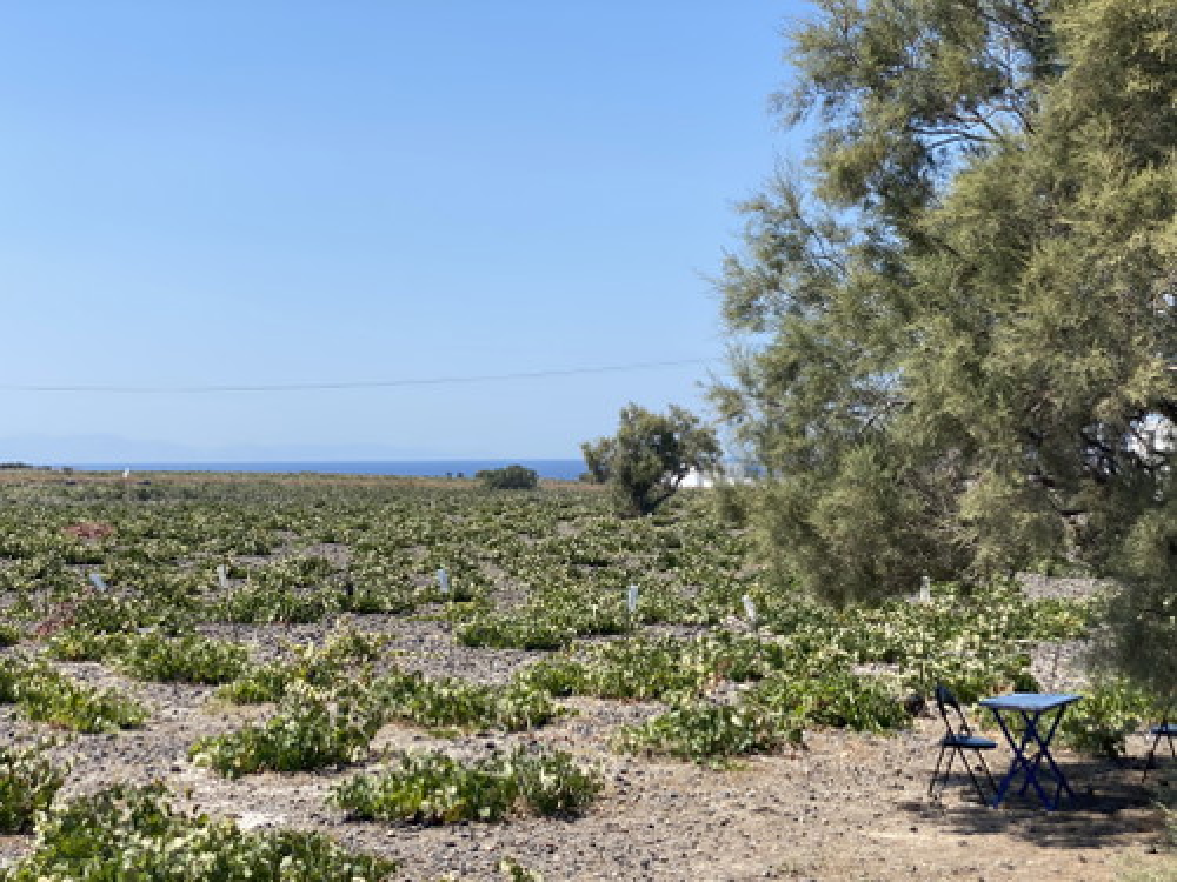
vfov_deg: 28.0
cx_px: 588
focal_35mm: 52
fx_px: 1768
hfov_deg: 36.8
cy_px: 441
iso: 20
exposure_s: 1/1712
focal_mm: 6
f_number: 2
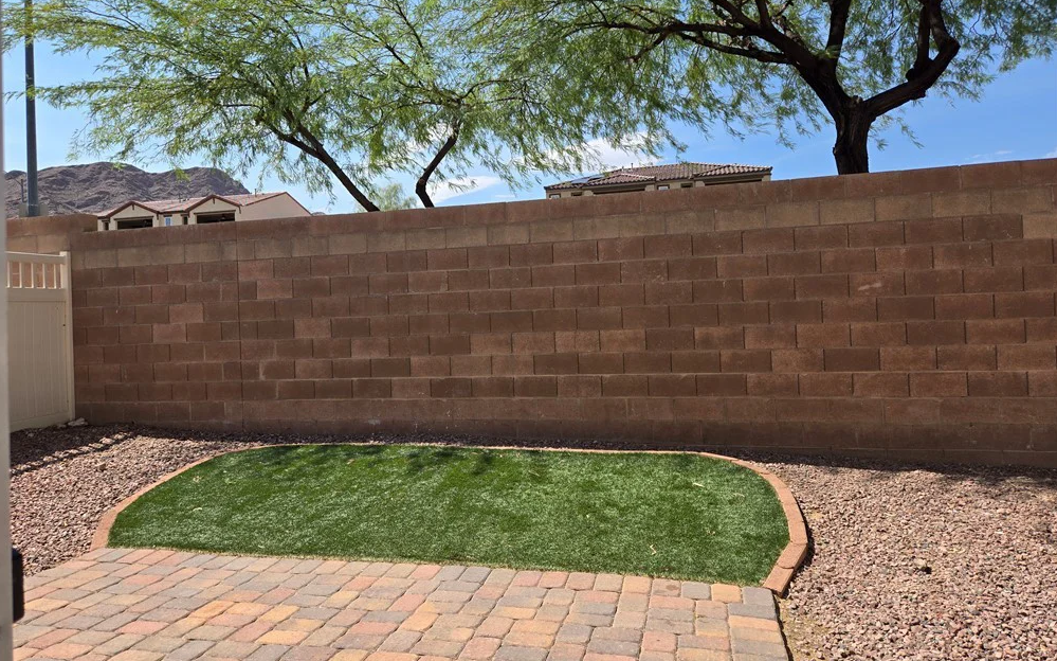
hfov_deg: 72.6
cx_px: 521
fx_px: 720
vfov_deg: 49.2
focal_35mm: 25
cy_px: 306
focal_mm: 5.4
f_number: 1.8
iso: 25
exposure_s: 1/1550
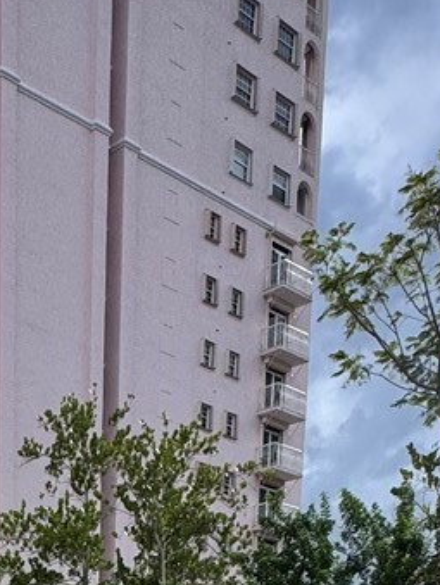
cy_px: 1027
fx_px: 1116
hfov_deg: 21.5
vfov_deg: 21.0
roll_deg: -0.2
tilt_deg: -10.6
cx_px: 5
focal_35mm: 66
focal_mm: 2.22
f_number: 2.2
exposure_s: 1/1927
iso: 50
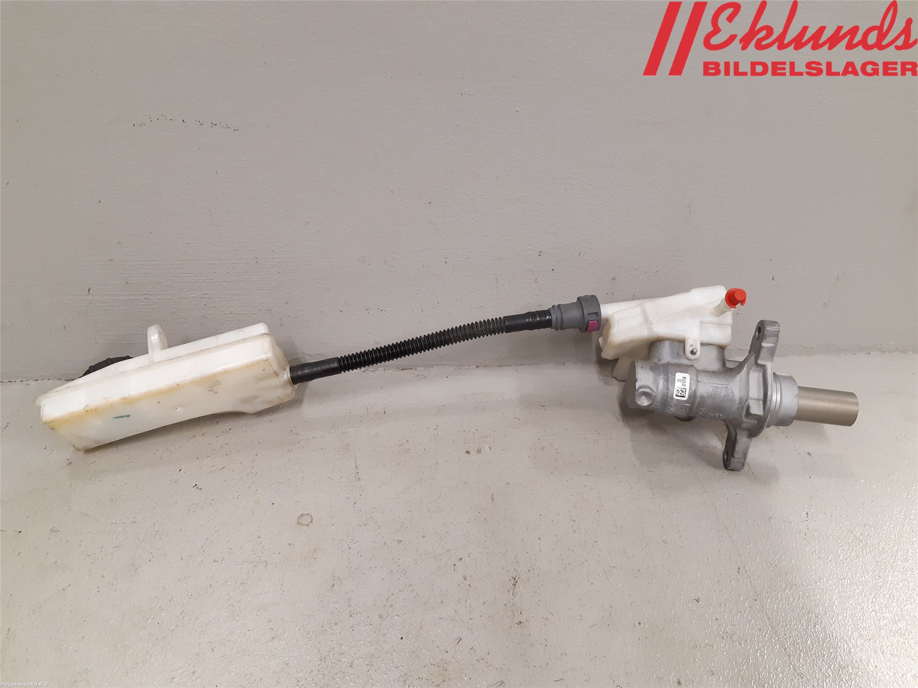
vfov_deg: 53.1
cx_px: 459
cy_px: 344
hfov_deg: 67.3
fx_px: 690
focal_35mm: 26
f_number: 1.7
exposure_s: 1/50
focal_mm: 3.93
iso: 200
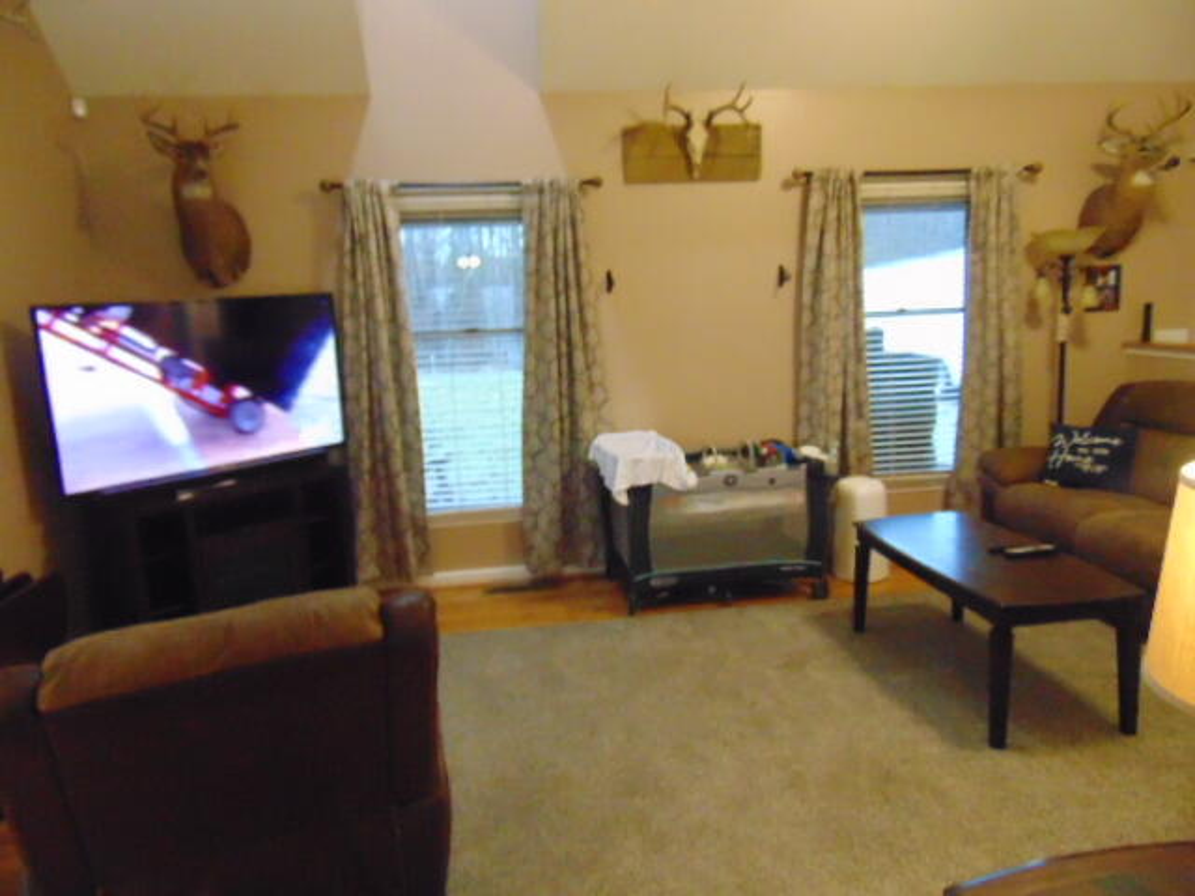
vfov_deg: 54.9
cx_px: 598
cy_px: 448
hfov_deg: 69.4
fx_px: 863
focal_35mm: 25
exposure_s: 1/30
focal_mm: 4.5
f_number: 3
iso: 800
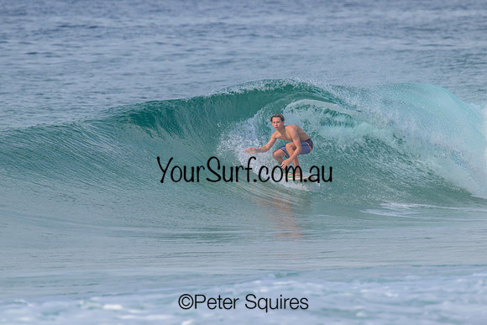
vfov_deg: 1.5
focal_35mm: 909
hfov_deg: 2.3
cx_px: 256
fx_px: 12302
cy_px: 140
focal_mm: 800
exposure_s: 1/2000
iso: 900
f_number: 11
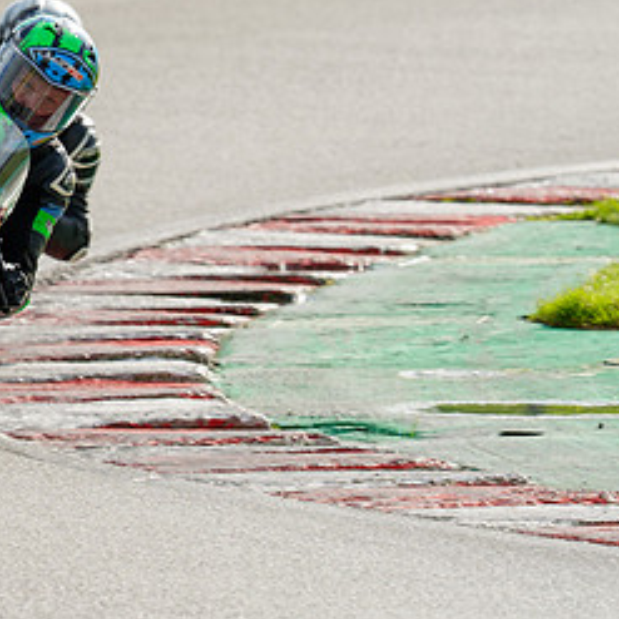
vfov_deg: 2.1
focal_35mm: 844
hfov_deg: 2.1
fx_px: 17075
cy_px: 164
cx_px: -102
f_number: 8
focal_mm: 400
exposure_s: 1/400
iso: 125
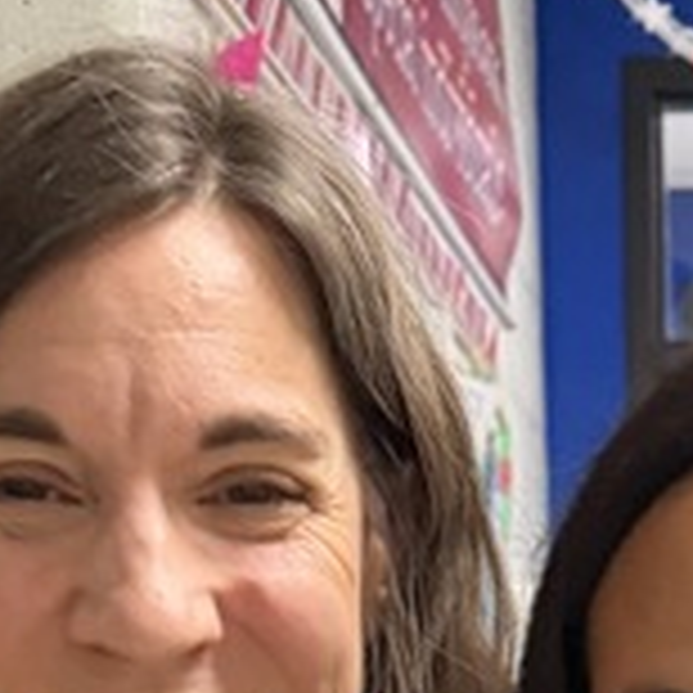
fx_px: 3194
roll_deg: +0.9
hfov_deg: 12.1
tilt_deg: -15.3
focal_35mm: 141
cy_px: 1624
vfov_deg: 10.7
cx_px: 814
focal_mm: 6.76
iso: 640
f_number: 1.78
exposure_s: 1/60
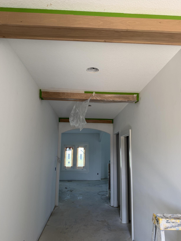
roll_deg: -1.9
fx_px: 174
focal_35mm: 25
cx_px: 90
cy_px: 123
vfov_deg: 69.4
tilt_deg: +9.5
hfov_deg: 54.9
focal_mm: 6.76
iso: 100
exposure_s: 1/173
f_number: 1.78
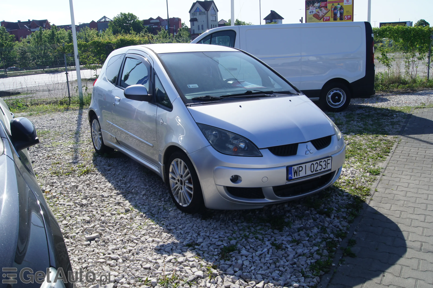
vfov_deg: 39.9
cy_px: 144
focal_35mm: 33
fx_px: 397
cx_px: 216
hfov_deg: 57.2
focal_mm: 22
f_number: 11
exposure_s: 1/100
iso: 100
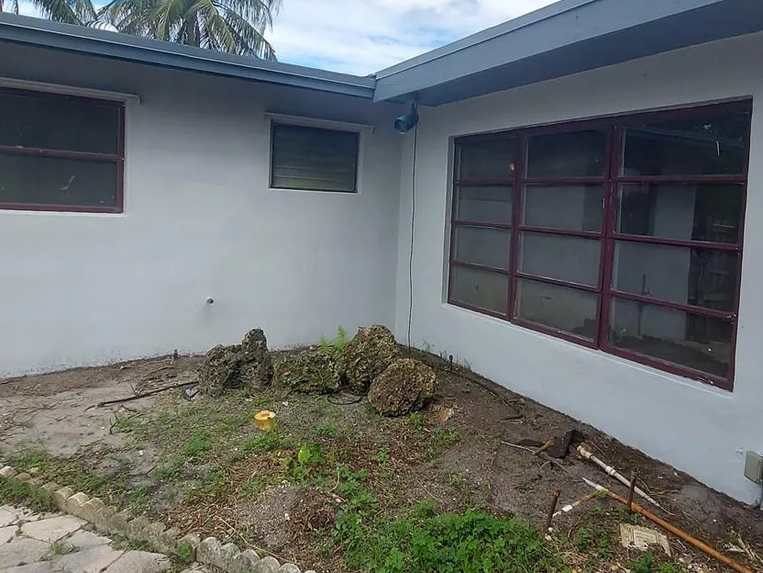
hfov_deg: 69.3
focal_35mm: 25
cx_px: 406
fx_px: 551
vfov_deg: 54.6
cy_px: 240
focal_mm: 1.74
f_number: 2.2
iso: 50
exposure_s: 1/726
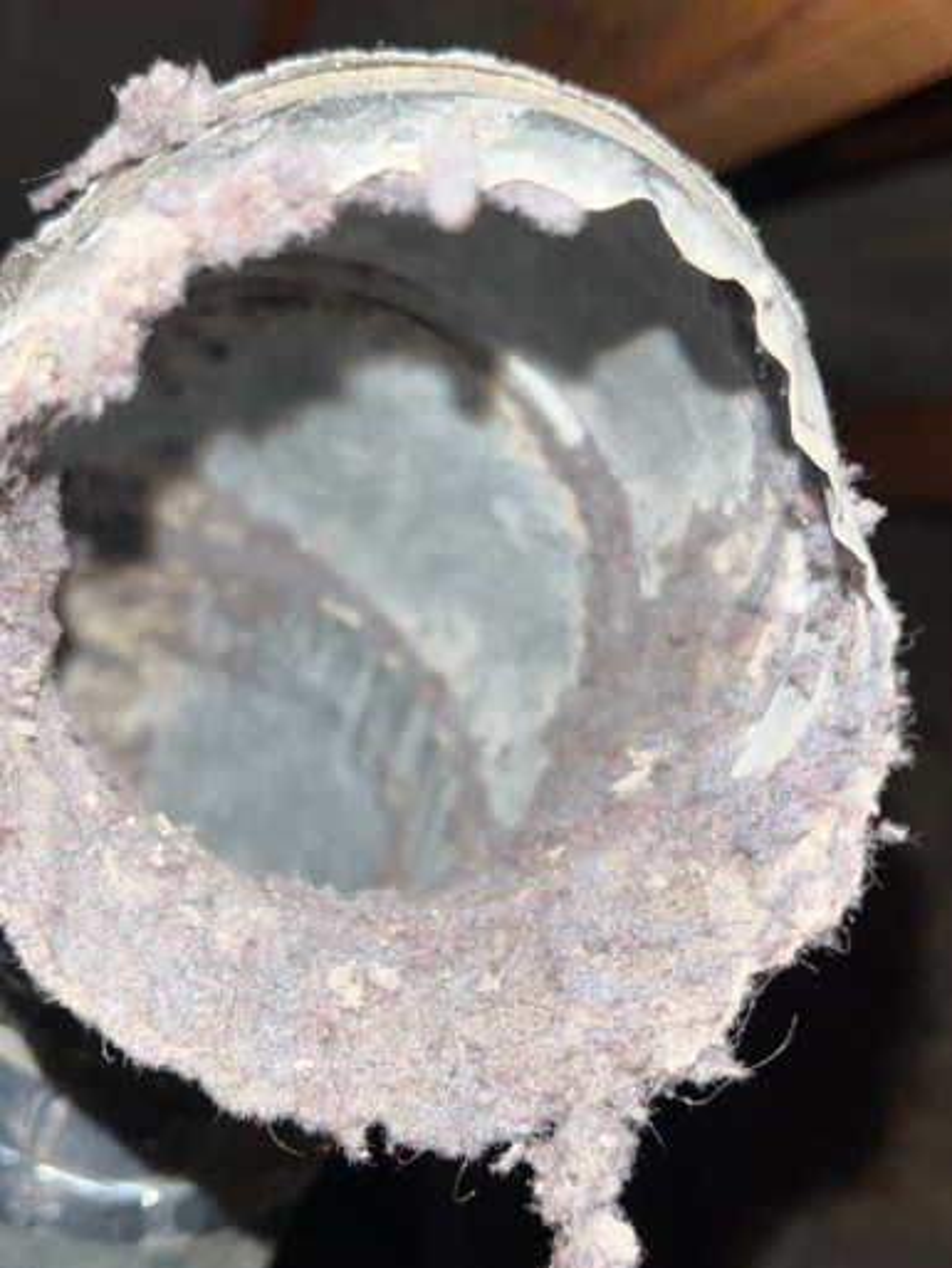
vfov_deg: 61.6
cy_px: 634
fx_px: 1063
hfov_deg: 48.2
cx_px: 476
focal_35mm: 29
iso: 32
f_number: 2.2
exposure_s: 1/120
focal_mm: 4.2
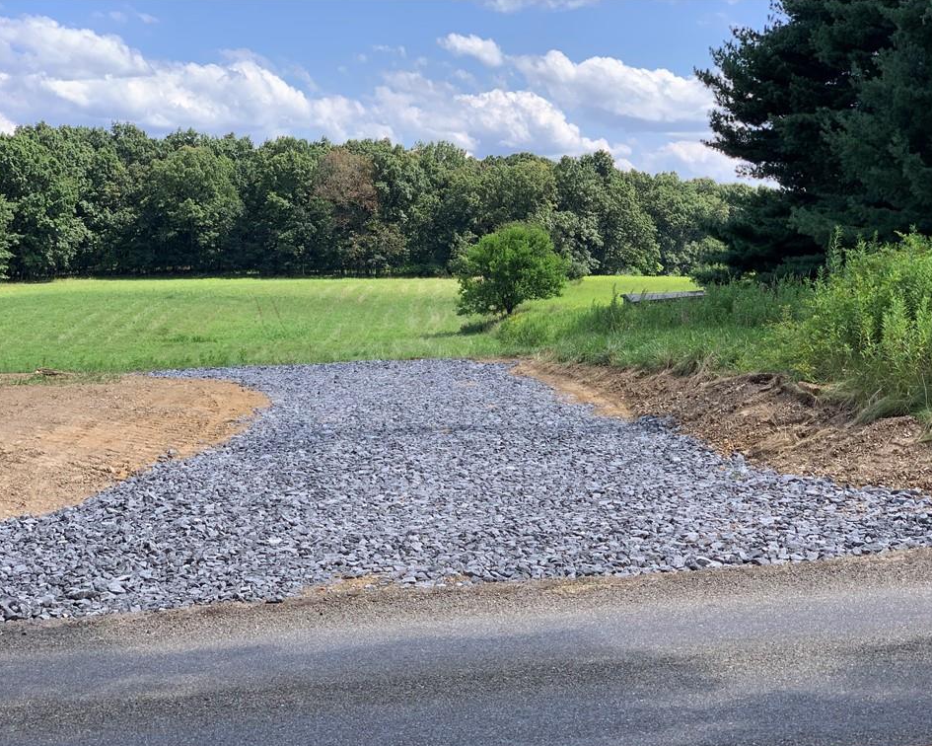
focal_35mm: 55
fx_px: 1517
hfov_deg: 34.1
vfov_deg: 27.6
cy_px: 376
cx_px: 483
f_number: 2.4
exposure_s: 1/440
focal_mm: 6
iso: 16
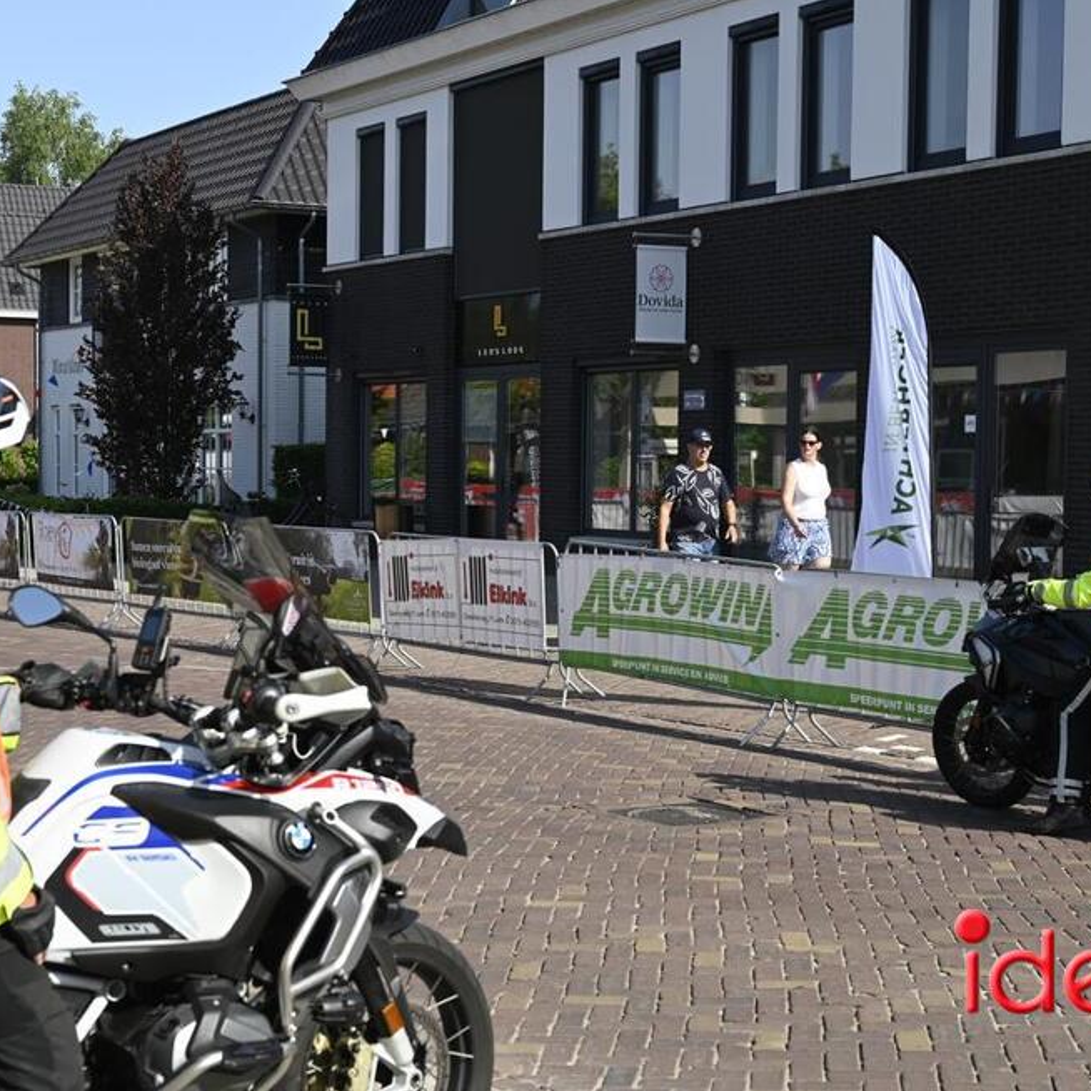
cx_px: 527
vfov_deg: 25.7
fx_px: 2389
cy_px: 546
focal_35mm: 67
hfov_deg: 25.7
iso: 100
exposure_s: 1/320
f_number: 6.3
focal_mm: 52
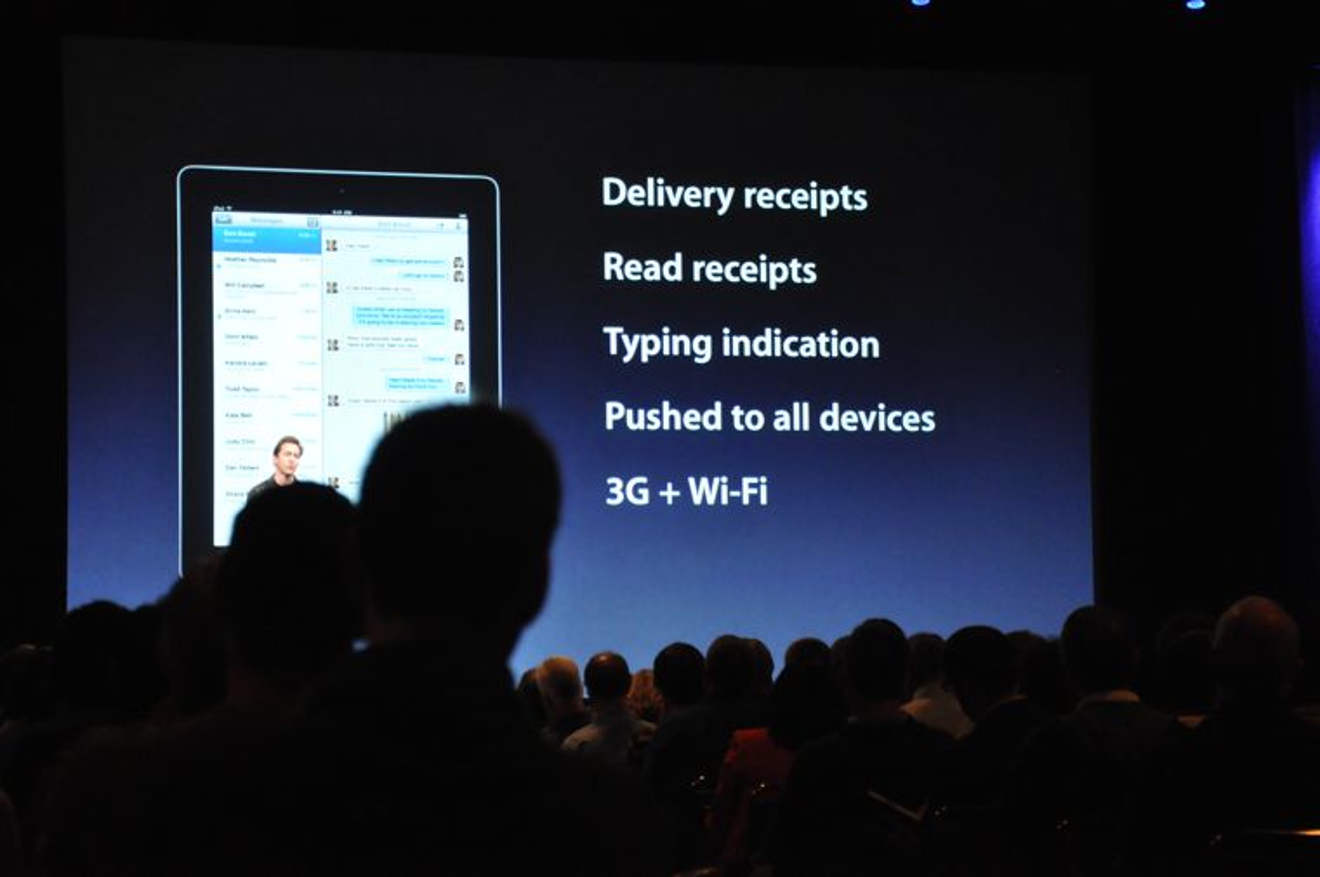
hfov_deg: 21.9
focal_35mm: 93
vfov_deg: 14.7
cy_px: 438
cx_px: 660
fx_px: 3406
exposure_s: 1/30
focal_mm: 62
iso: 2000
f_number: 5.3
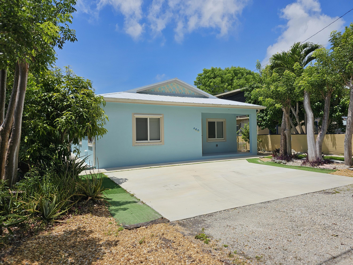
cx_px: 176
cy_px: 132
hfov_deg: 73.9
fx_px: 235
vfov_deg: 58.9
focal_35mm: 23
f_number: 1.7
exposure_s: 1/1718
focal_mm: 6.3
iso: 10
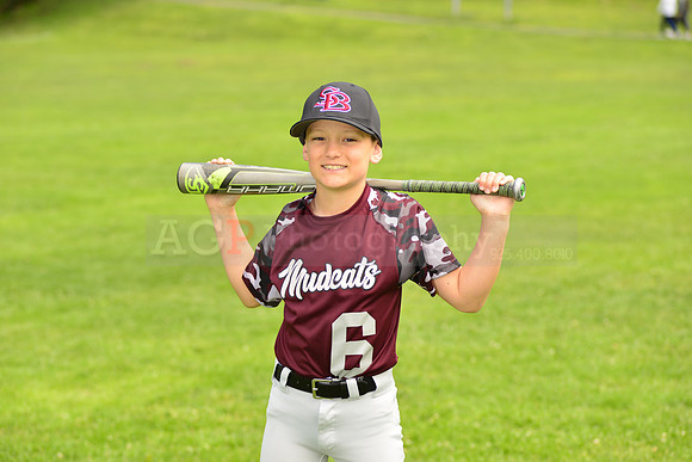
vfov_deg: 12.5
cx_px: 346
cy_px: 231
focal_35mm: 110
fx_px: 2115
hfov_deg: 18.6
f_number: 5
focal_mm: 110
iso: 100
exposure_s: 1/250
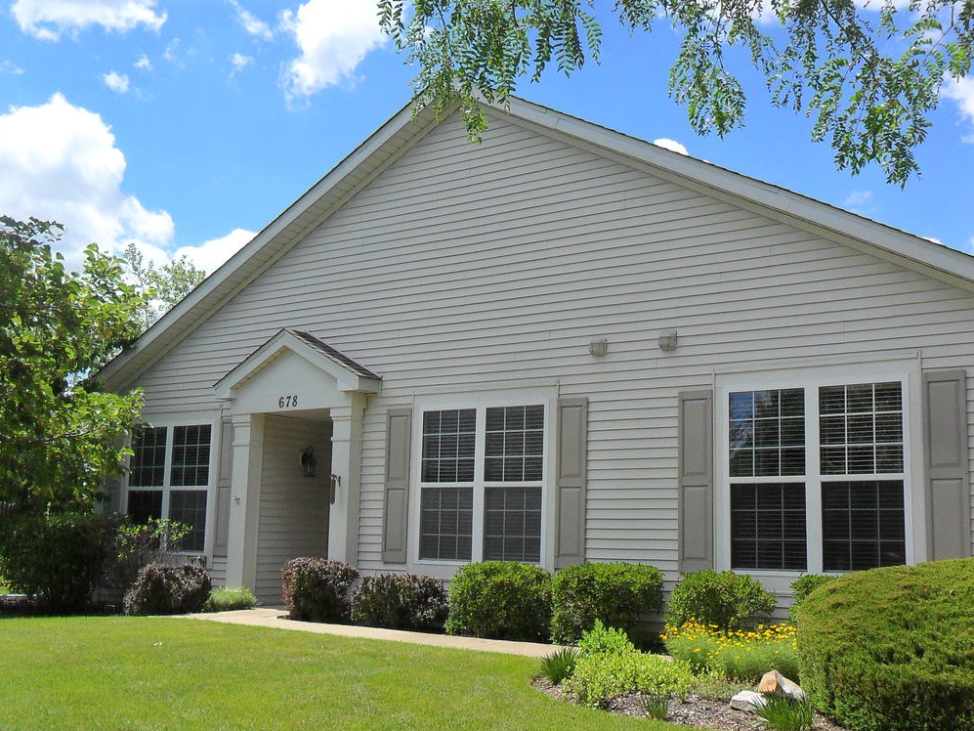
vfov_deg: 36.8
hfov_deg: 47.7
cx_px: 550
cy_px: 386
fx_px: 1097
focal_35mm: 39
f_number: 3.5
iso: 100
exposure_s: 1/1000
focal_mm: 4.9
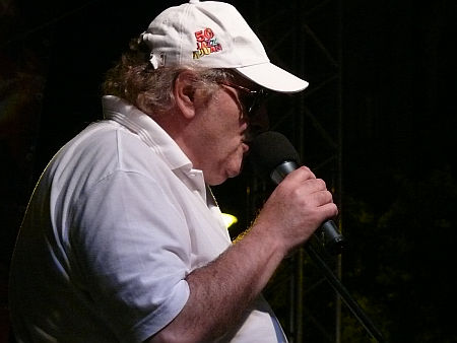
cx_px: 228
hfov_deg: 9.4
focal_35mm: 210
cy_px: 172
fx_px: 2774
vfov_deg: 7.1
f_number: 3.6
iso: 400
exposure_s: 1/40
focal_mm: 25
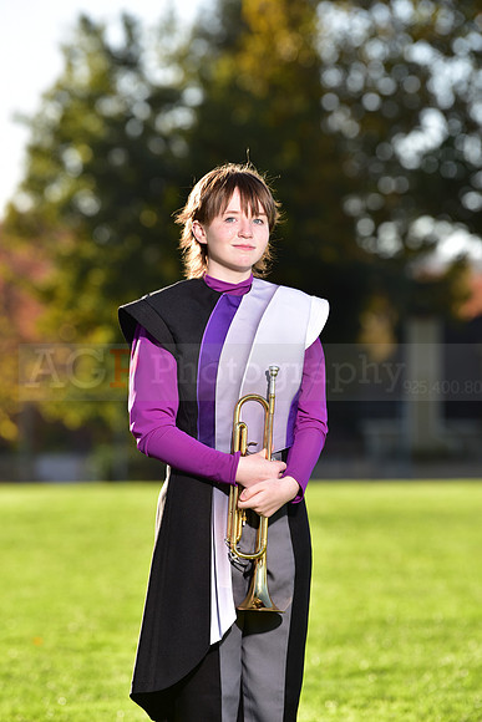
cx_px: 241
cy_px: 361
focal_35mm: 200
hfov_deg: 6.9
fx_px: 4014
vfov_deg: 10.3
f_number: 5
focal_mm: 200
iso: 80
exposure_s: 1/250
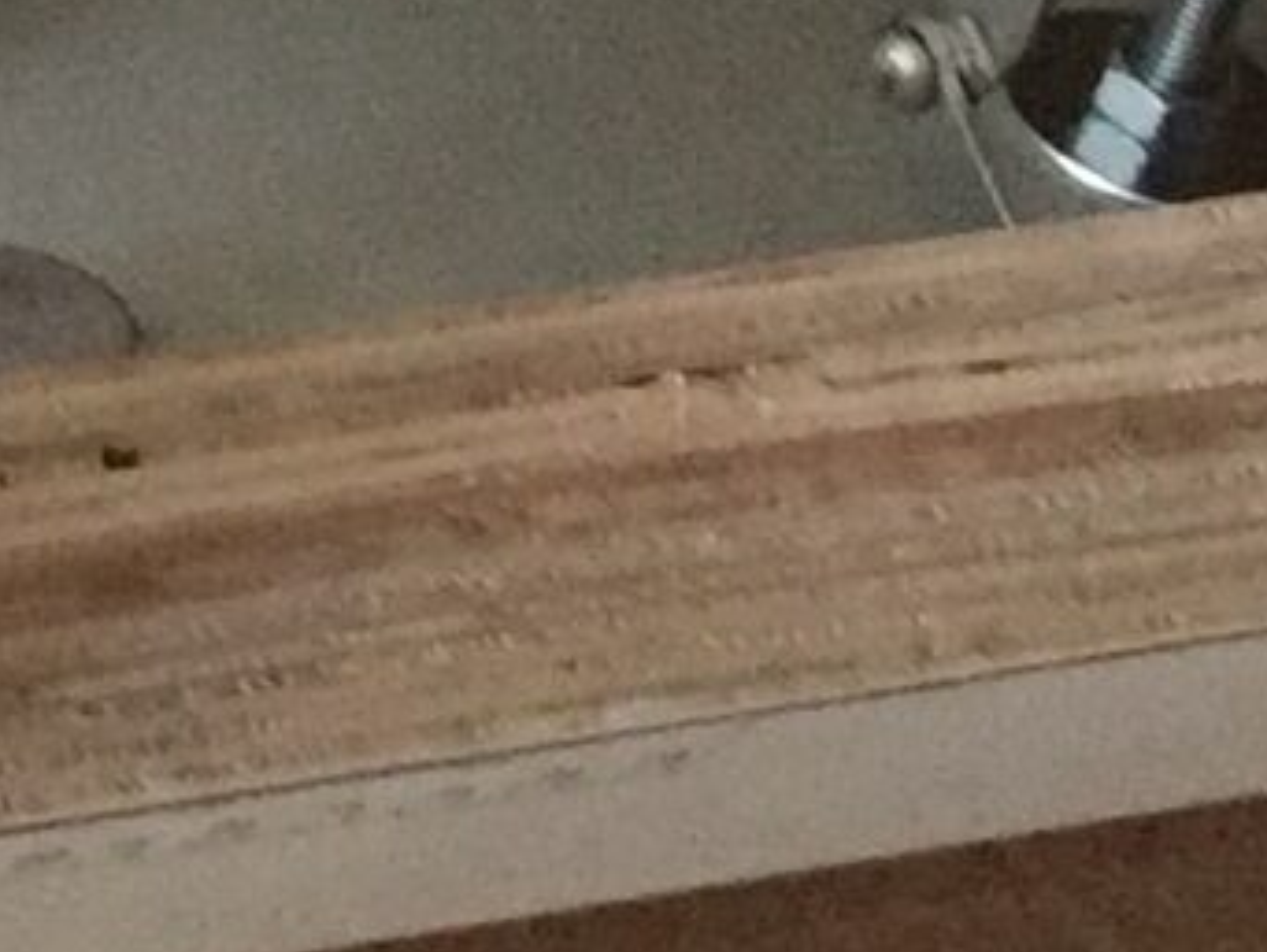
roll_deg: -5.0
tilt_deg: -35.2
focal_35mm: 217
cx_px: -2504
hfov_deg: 7.9
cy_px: -974
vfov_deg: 6.6
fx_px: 7948
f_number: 2.2
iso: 320
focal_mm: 4.15
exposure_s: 1/15
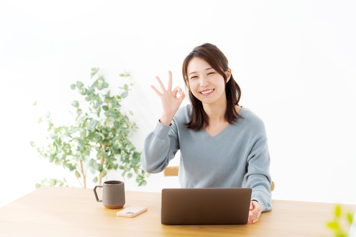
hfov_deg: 22.4
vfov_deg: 15.0
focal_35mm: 91
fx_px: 900
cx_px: 178
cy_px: 118
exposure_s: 1/160
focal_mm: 91
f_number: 4
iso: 320
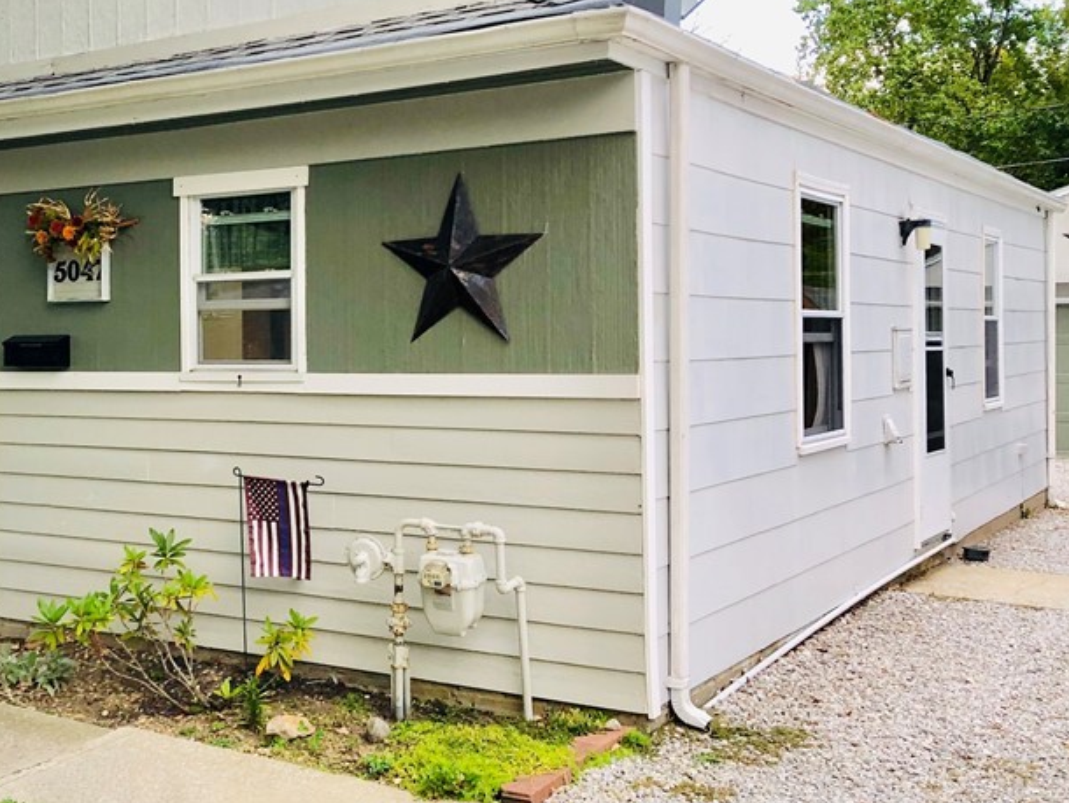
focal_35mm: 47
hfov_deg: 38.9
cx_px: 214
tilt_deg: -1.1
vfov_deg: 30.9
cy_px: 356
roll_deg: +1.3
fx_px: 1452
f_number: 1.8
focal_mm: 3.99
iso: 25
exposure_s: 1/40
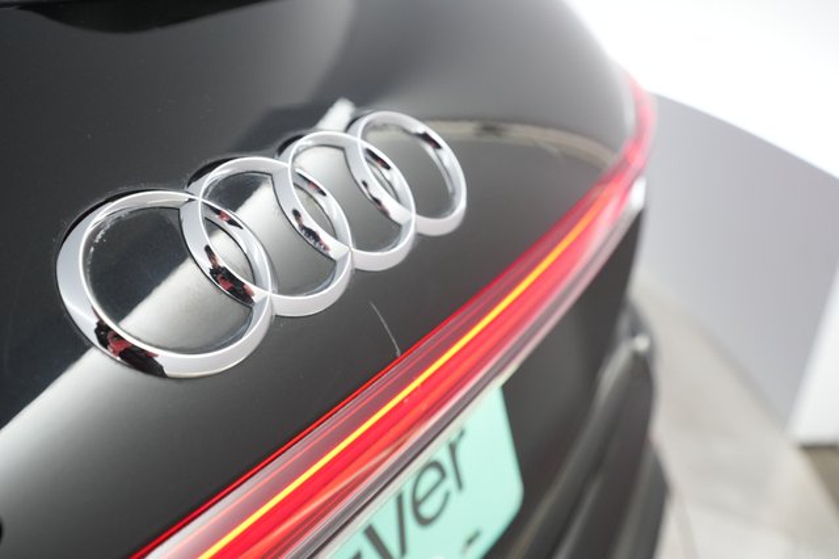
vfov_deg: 46.4
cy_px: 280
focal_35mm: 28
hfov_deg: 65.5
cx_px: 420
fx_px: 652
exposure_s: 1/100
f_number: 4.5
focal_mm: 28
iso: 2500
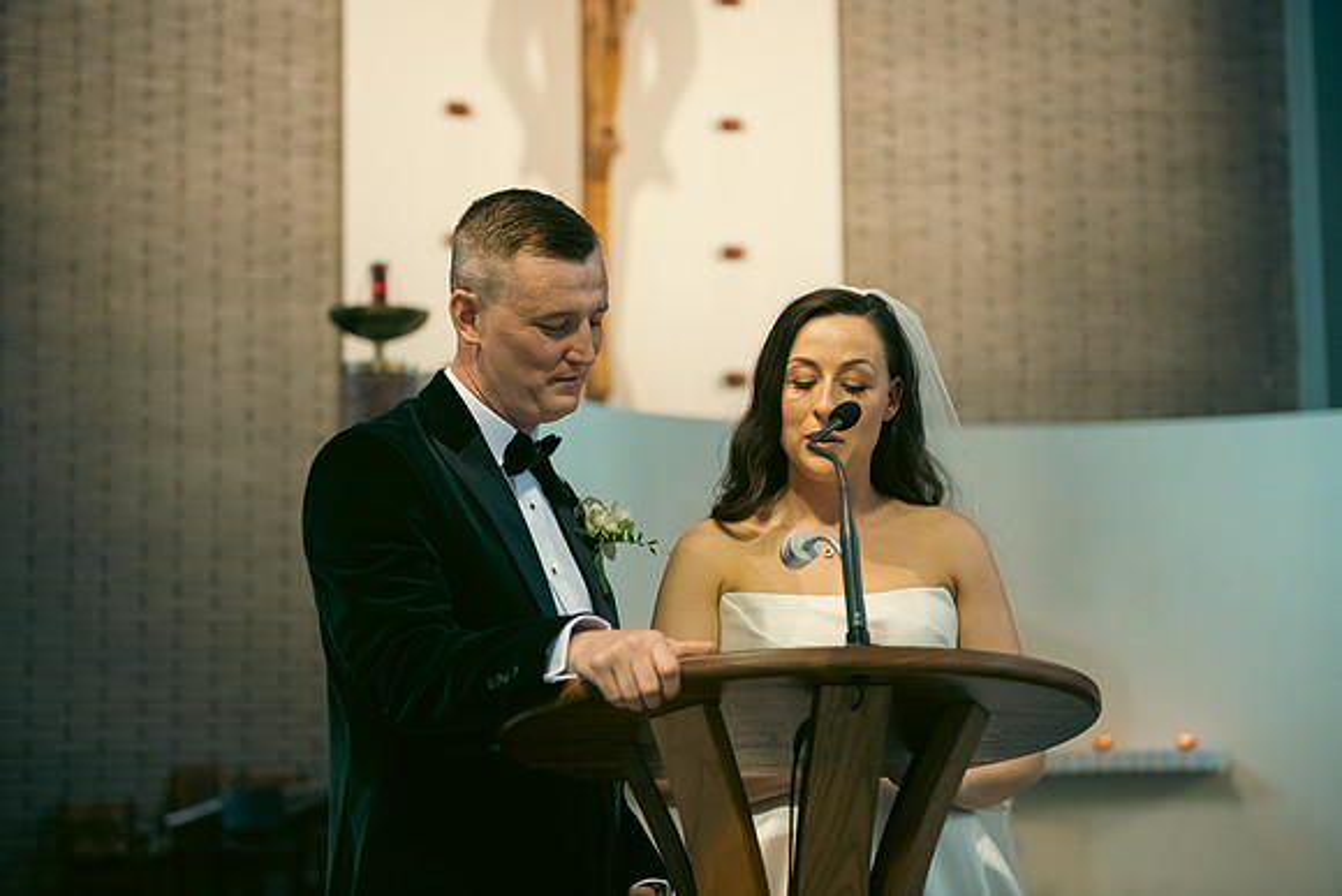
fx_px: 2610
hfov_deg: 28.8
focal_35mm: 70
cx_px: 671
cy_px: 448
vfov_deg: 19.5
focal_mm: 70
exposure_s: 1/160
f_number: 3.5
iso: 1000
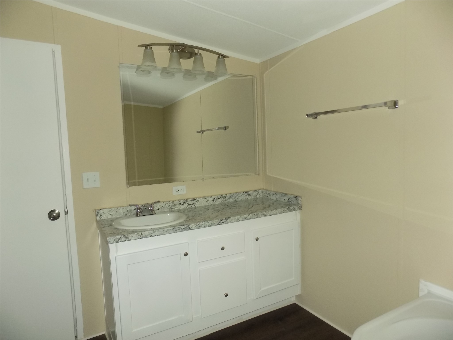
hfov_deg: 73.9
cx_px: 226
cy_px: 170
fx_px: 301
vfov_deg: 58.9
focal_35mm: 23
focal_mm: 4
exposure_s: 1/30
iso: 200
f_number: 3.1
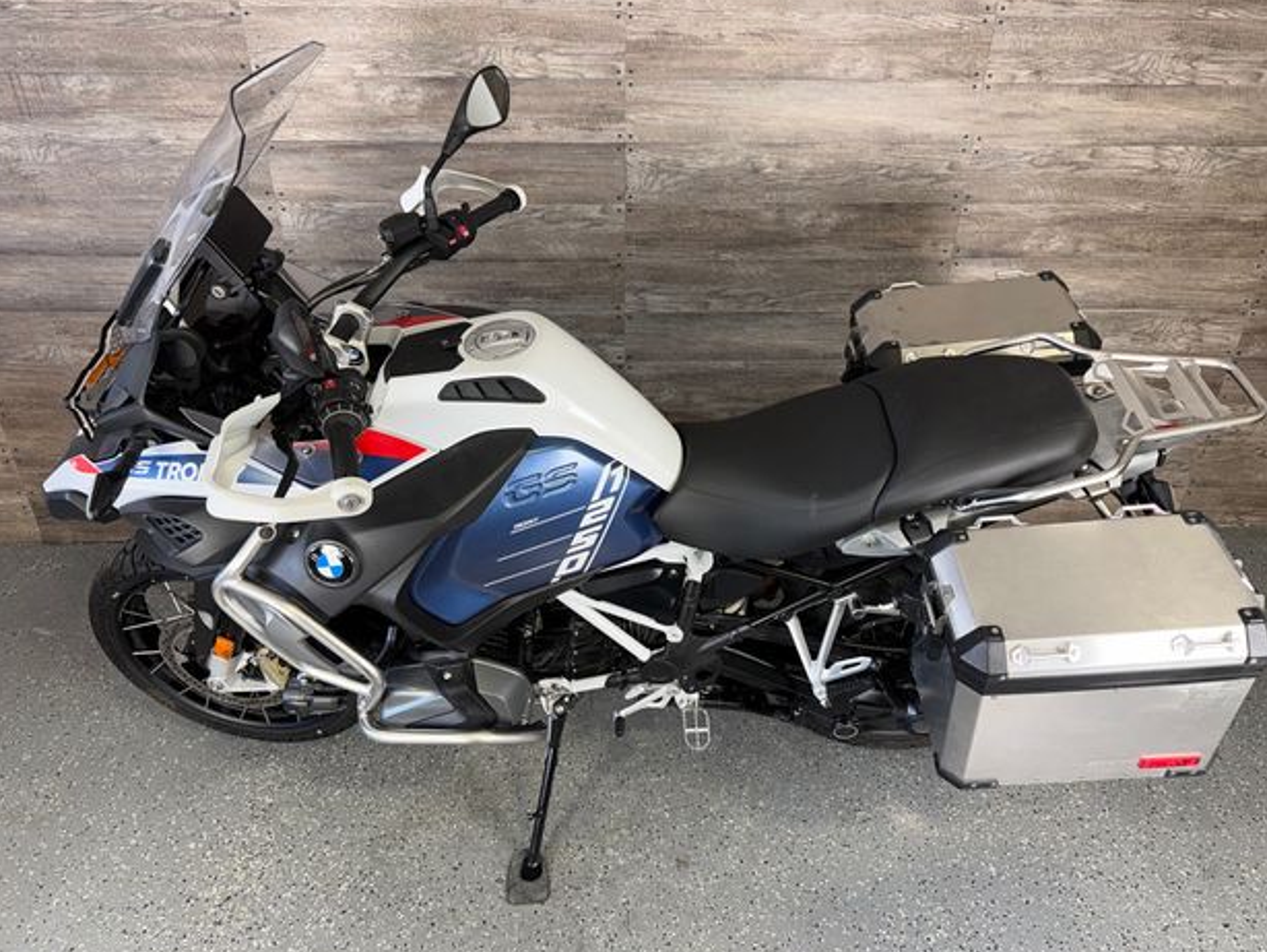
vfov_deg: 54.9
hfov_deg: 69.4
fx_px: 915
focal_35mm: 25
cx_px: 644
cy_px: 481
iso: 64
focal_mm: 6.76
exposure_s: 1/27
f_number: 1.78
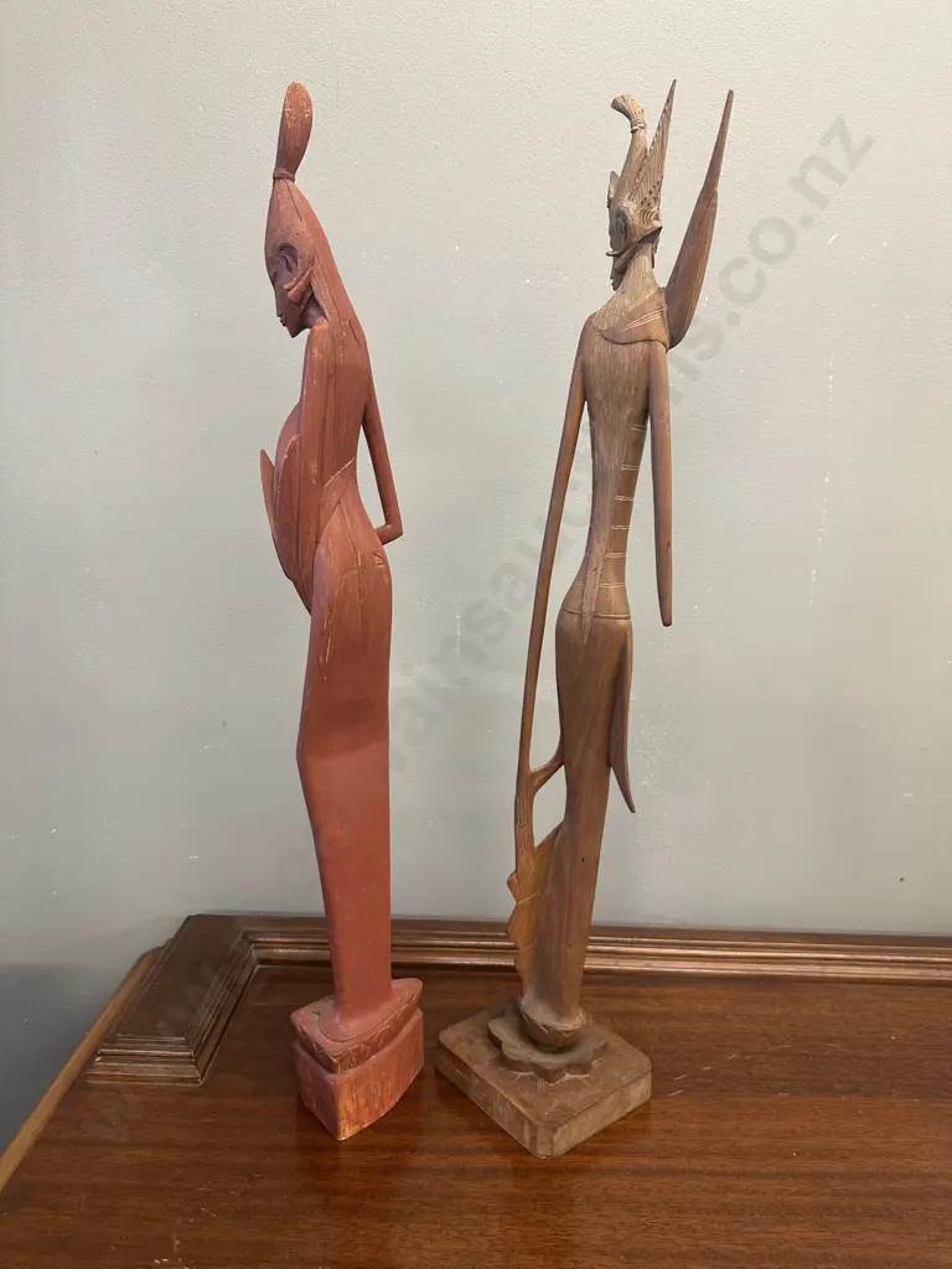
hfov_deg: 56.8
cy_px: 634
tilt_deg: -12.3
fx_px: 880
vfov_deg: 71.6
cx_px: 476
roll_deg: -1.1
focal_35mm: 24
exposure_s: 1/50
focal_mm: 6.86
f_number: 1.78
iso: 160
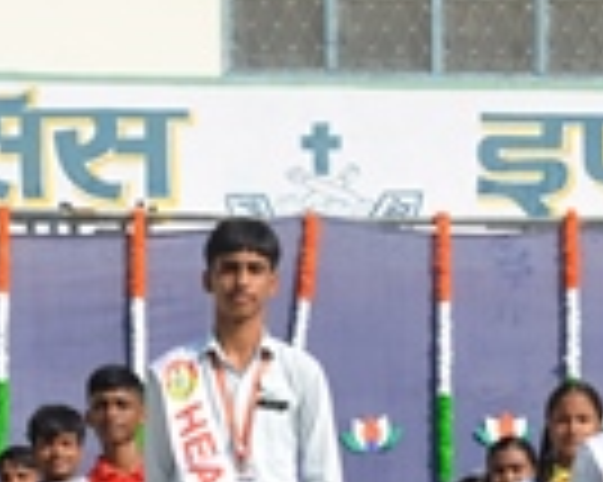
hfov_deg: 12.8
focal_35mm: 150
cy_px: 606
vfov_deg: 10.1
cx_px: 414
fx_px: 2675
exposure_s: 1/320
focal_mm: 32
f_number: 9
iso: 100
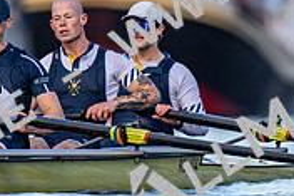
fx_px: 16130
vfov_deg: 0.7
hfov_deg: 1.0
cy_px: 85
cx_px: -13
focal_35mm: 1977
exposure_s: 1/2500
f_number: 4
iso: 1100
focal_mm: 600
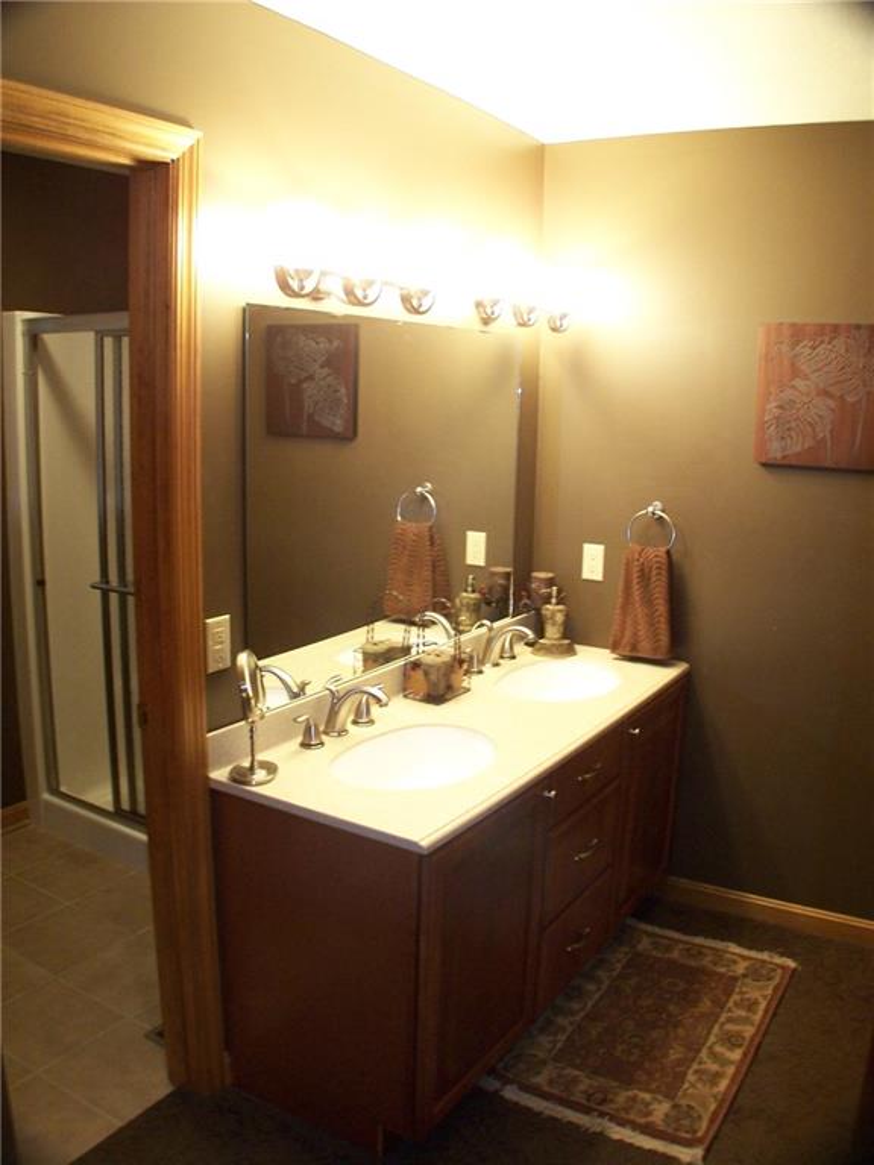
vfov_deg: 49.0
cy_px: 582
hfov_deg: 37.7
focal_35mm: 38
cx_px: 437
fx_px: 1279
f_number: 2.8
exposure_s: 1/6
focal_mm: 6.3
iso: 140
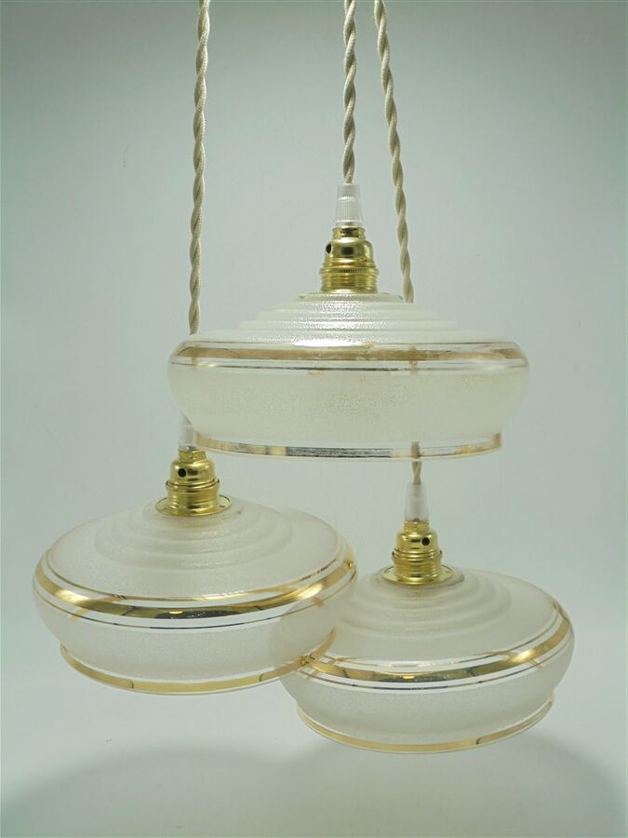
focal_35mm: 49
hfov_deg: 29.7
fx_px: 1185
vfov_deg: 38.9
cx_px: 314
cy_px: 419
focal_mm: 8.9
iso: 100
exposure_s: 1/60
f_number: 4.8
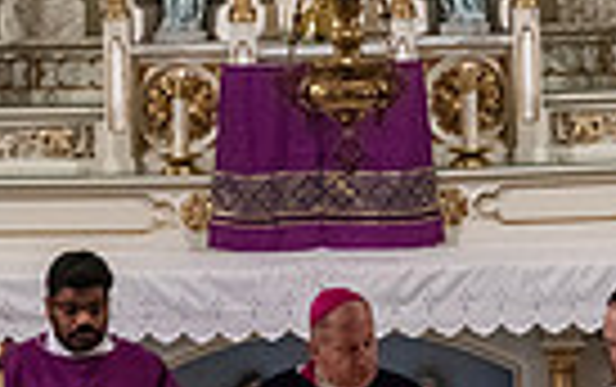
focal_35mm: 484
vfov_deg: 2.7
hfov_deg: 4.3
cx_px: 261
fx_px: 8135
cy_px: 308
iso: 4000
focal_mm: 112
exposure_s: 1/80
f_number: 11
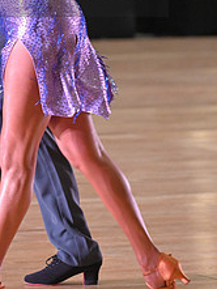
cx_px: -11
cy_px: -26
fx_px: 3891
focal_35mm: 466
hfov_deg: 3.2
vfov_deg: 4.2
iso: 3200
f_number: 5
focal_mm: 185
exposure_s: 1/400
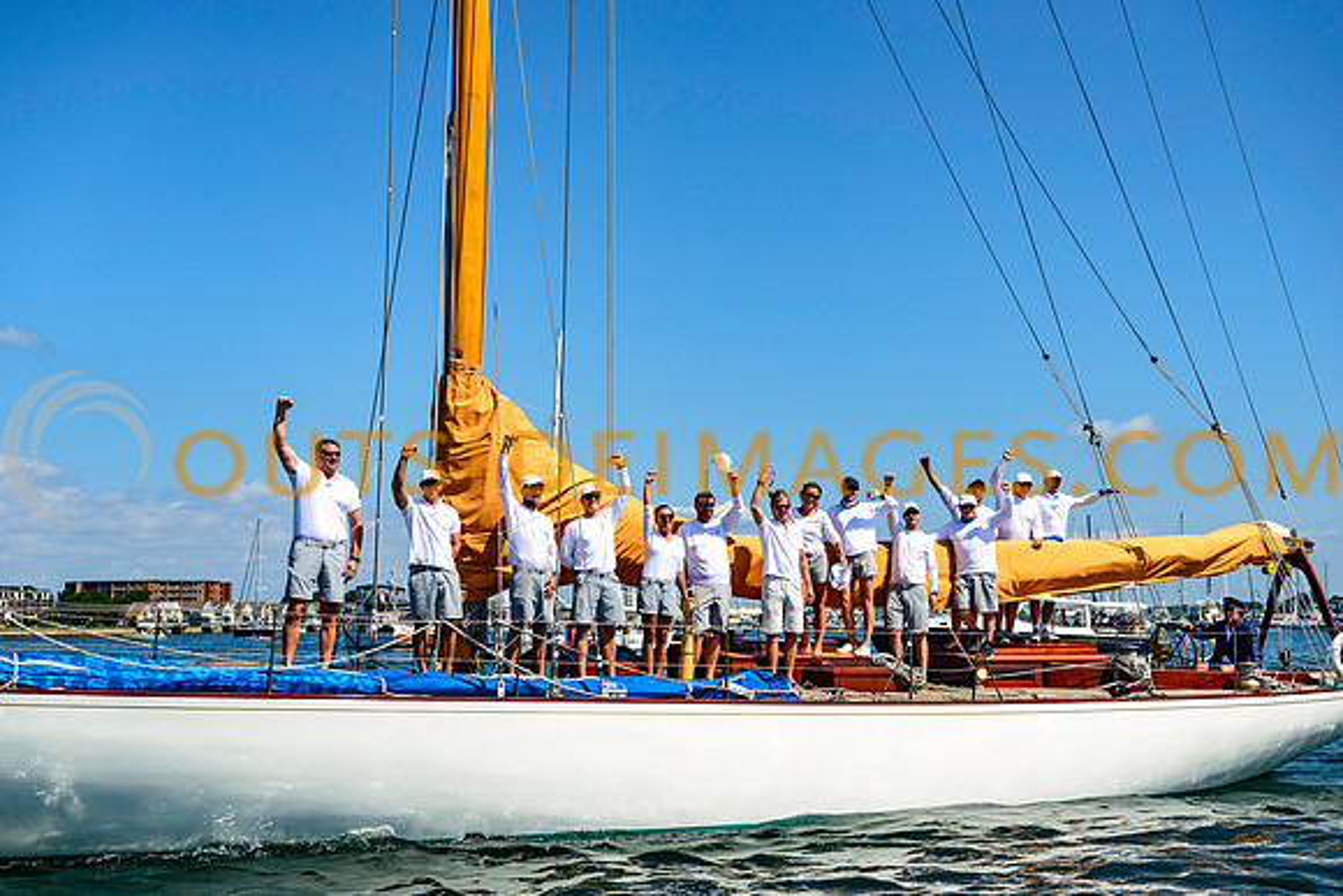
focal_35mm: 55
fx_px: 2052
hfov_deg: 36.2
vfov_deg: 24.6
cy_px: 448
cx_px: 672
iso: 320
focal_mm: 55
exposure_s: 1/2500
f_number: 5.6
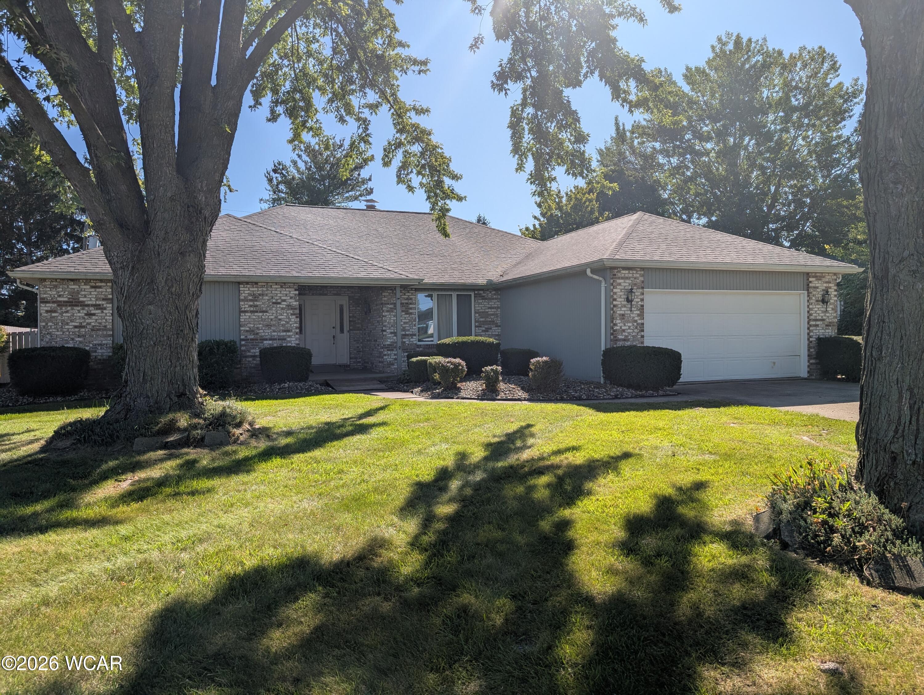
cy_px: 348
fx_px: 641
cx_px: 462
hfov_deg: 71.5
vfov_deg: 56.9
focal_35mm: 24
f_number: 1.68
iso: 21
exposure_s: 1/1271
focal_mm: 6.9
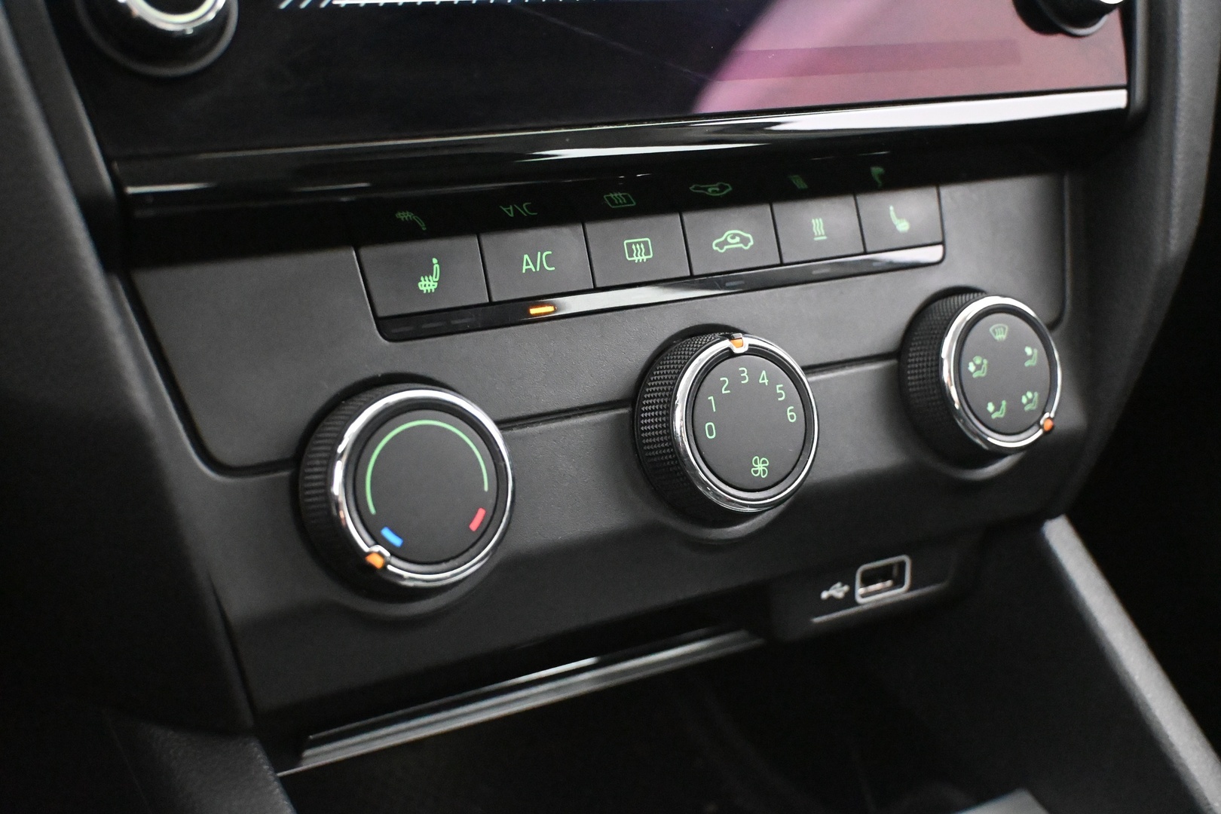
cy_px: 407
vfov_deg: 30.8
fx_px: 1475
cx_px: 610
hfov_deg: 45.0
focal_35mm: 44
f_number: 4.8
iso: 12800
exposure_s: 1/30
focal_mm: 29
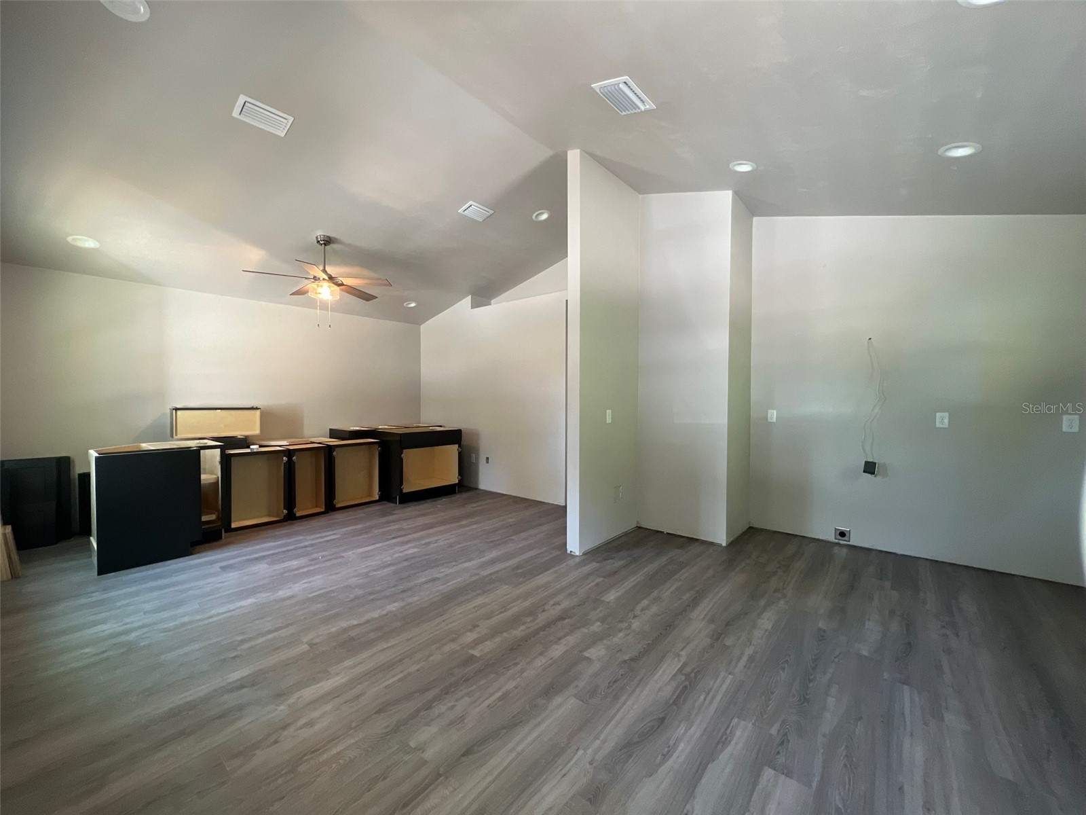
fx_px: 408
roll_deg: +0.2
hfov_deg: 106.2
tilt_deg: -1.8
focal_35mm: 13
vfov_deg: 89.9
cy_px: 408
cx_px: 543
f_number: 1.8
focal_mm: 1.57
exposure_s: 1/60
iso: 250
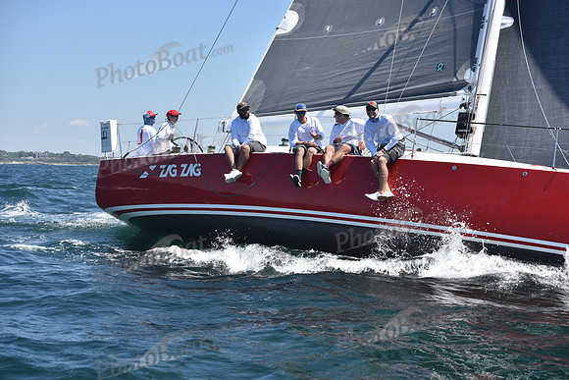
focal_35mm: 70
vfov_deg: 19.5
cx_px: 284
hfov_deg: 28.8
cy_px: 190
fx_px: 1107
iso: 200
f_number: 5.6
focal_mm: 70
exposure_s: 1/1000
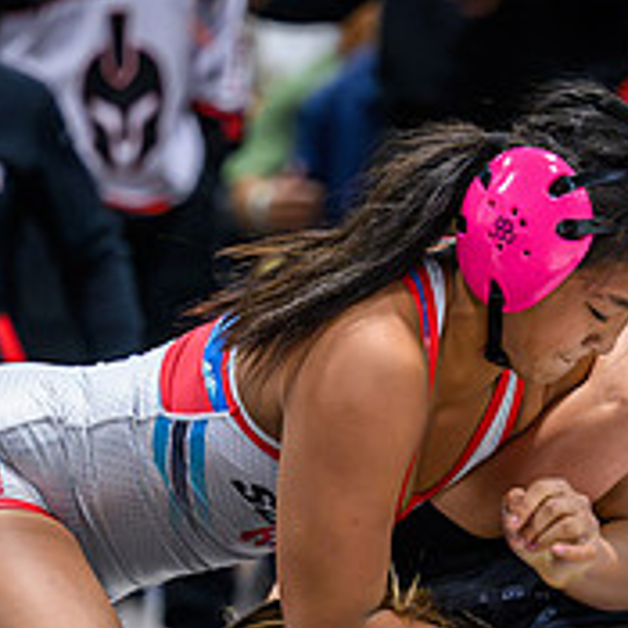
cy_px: 482
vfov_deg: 4.2
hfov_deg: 4.2
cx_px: 310
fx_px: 8580
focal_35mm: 418
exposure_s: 1/800
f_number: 2.8
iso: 3200
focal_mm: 115
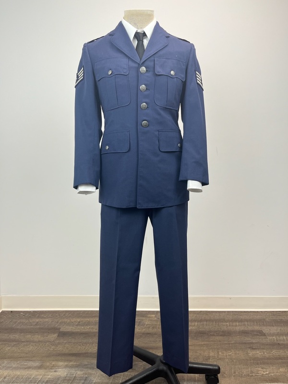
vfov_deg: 67.3
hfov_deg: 53.1
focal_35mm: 26
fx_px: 288
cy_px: 192
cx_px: 144
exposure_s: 1/140
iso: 40
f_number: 1.6
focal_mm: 5.1
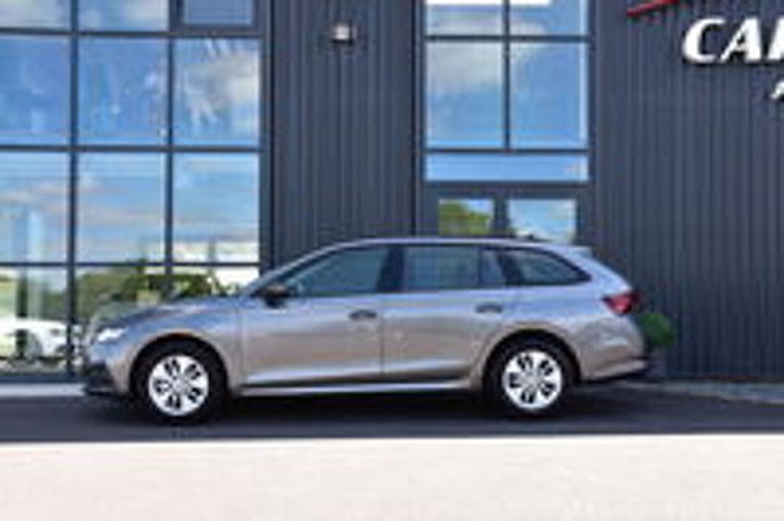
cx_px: 392
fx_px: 848
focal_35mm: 39
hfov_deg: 49.6
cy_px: 260
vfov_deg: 34.1
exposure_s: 1/125
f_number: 9
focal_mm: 26
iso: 400
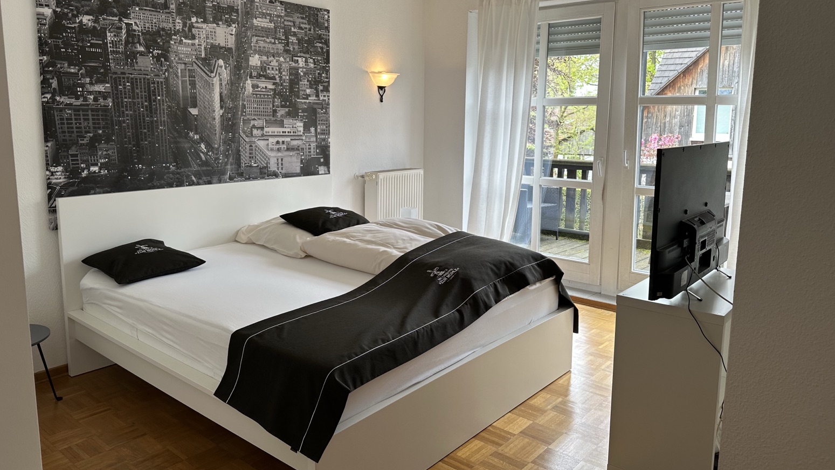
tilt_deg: -9.5
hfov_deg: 69.8
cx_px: 405
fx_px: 598
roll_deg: +0.1
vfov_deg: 42.8
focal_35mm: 27
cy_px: 206
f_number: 1.78
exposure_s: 1/165
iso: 64
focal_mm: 6.86
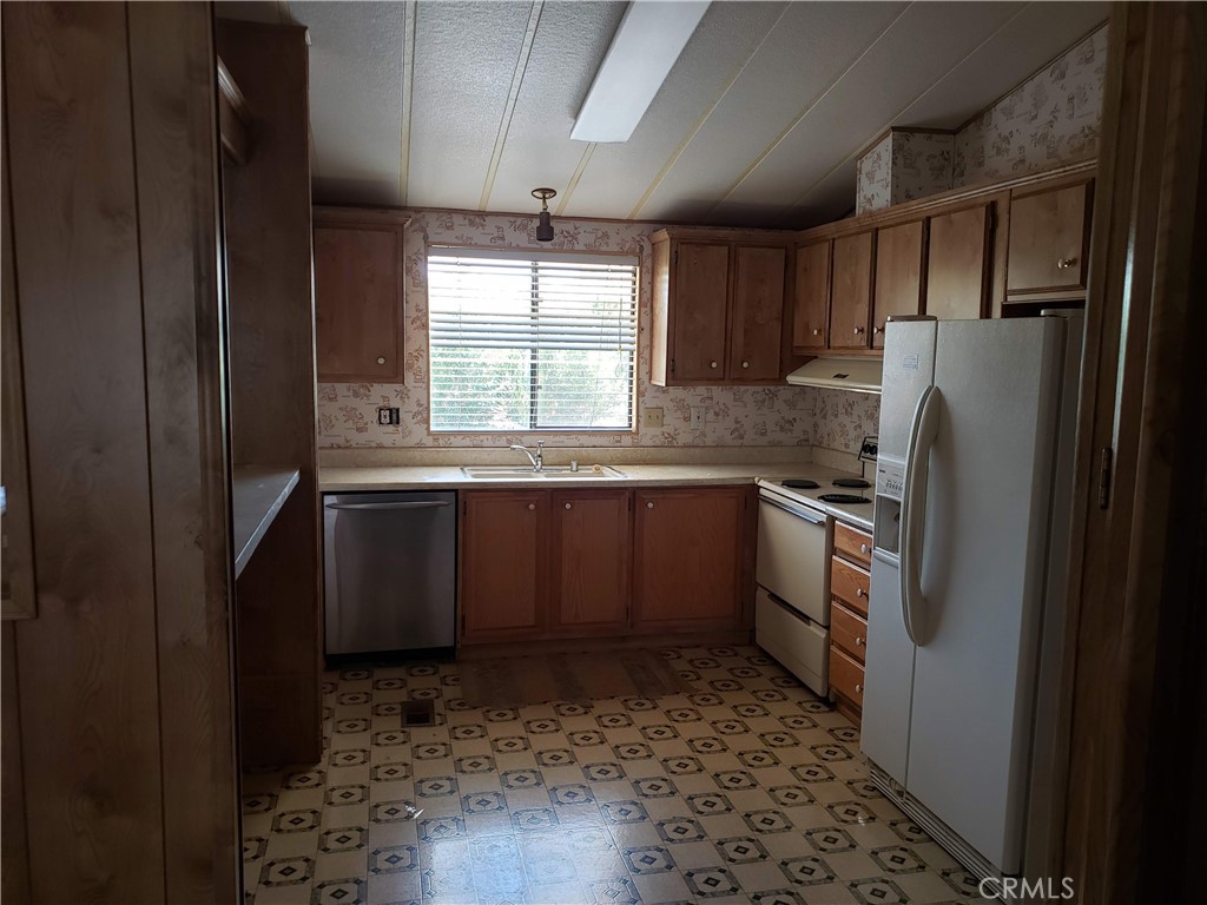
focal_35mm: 26
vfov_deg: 53.1
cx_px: 604
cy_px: 452
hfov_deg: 67.3
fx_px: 907
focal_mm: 4.3
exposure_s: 1/49
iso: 100
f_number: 1.5
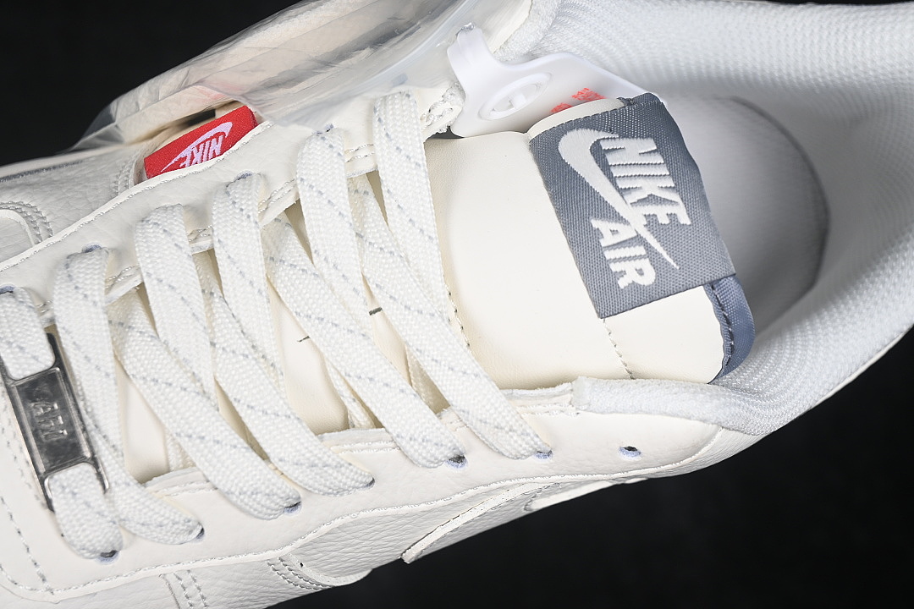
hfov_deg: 27.0
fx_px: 1904
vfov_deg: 18.2
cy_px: 304
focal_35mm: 75
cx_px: 457
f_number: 7.1
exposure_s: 1/80
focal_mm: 50
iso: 160
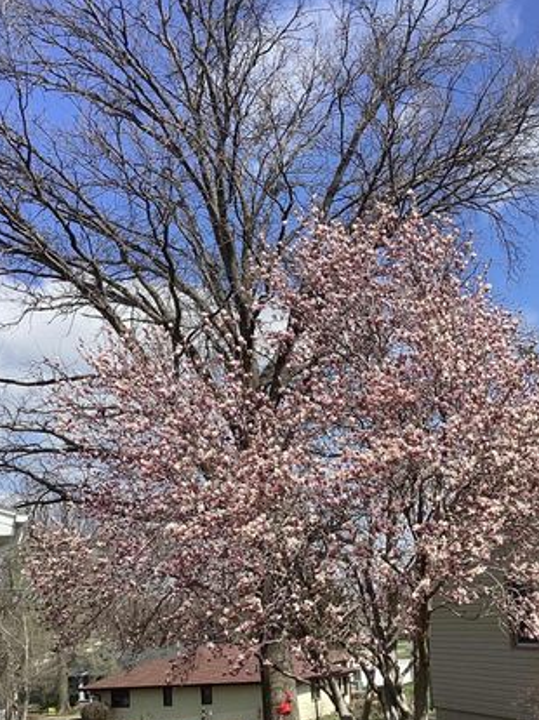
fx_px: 1039
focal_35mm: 50
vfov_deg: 37.9
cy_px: 460
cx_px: 311
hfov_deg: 29.0
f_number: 2.4
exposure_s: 1/1359
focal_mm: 3.3
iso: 25
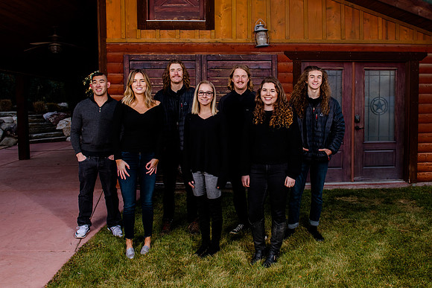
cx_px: 230
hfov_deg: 63.0
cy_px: 124
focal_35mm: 29
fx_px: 352
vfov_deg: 44.4
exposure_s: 1/160
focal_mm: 24
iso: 200
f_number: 7.1
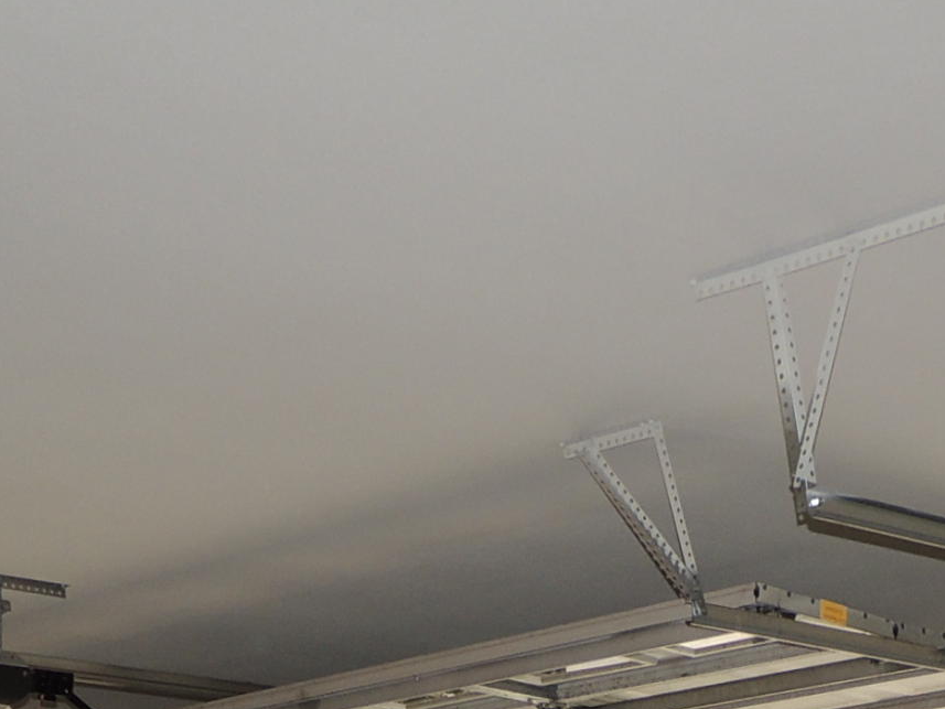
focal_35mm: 84
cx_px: 681
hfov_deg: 23.1
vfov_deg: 15.4
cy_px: 1221
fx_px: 2293
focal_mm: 4.3
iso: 100
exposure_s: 1/500
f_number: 3
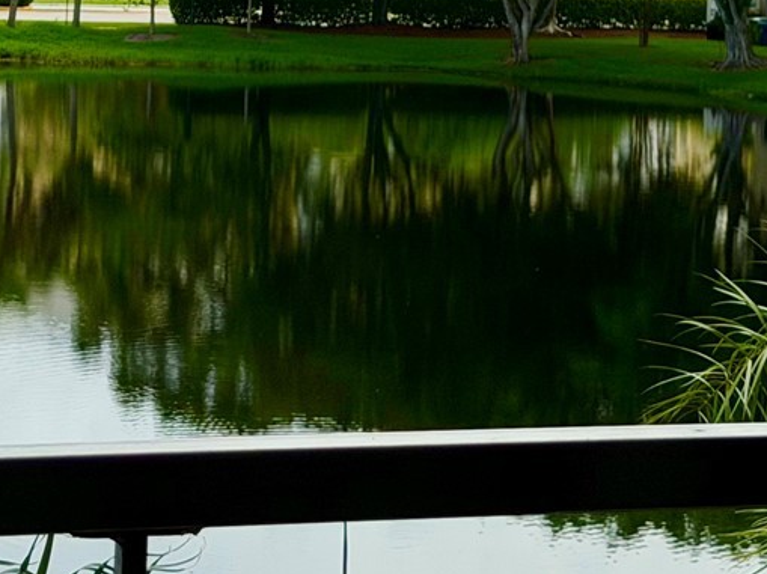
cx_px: 289
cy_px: -167
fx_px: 3343
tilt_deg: +0.1
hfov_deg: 13.1
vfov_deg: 9.6
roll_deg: -0.9
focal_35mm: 151
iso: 64
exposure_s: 1/2577
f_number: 1.78
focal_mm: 6.76
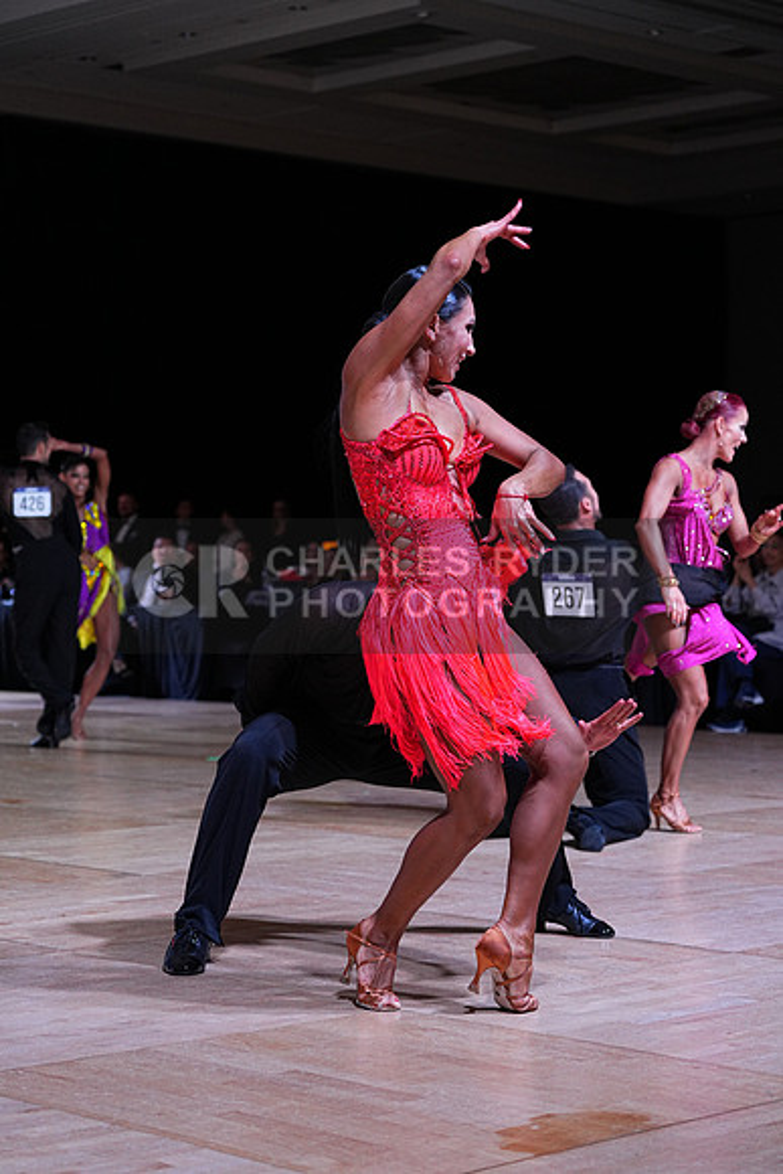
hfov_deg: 18.4
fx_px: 2413
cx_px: 392
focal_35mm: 74
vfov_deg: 27.3
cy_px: 587
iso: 1600
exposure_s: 1/500
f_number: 4
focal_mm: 74
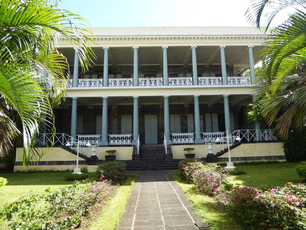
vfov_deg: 54.9
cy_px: 115
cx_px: 153
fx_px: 221
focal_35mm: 25
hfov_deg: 69.4
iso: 80
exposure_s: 1/250
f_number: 3.3
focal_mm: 4.3
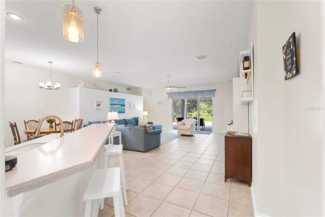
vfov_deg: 72.1
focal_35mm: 16
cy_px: 108
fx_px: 149
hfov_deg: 95.0
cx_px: 162
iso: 2000
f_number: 9
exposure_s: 1/15
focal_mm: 16.5
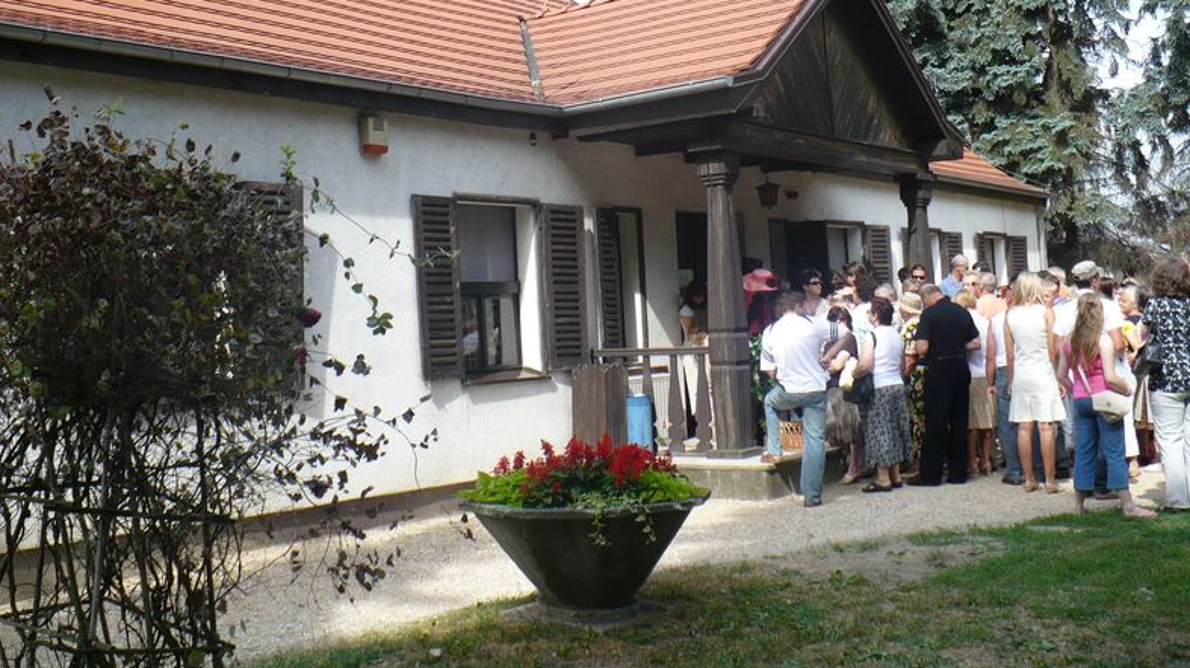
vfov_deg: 28.8
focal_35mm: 41
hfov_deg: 49.4
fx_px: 1293
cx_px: 588
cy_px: 237
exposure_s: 1/500
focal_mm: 6.1
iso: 100
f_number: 2.8
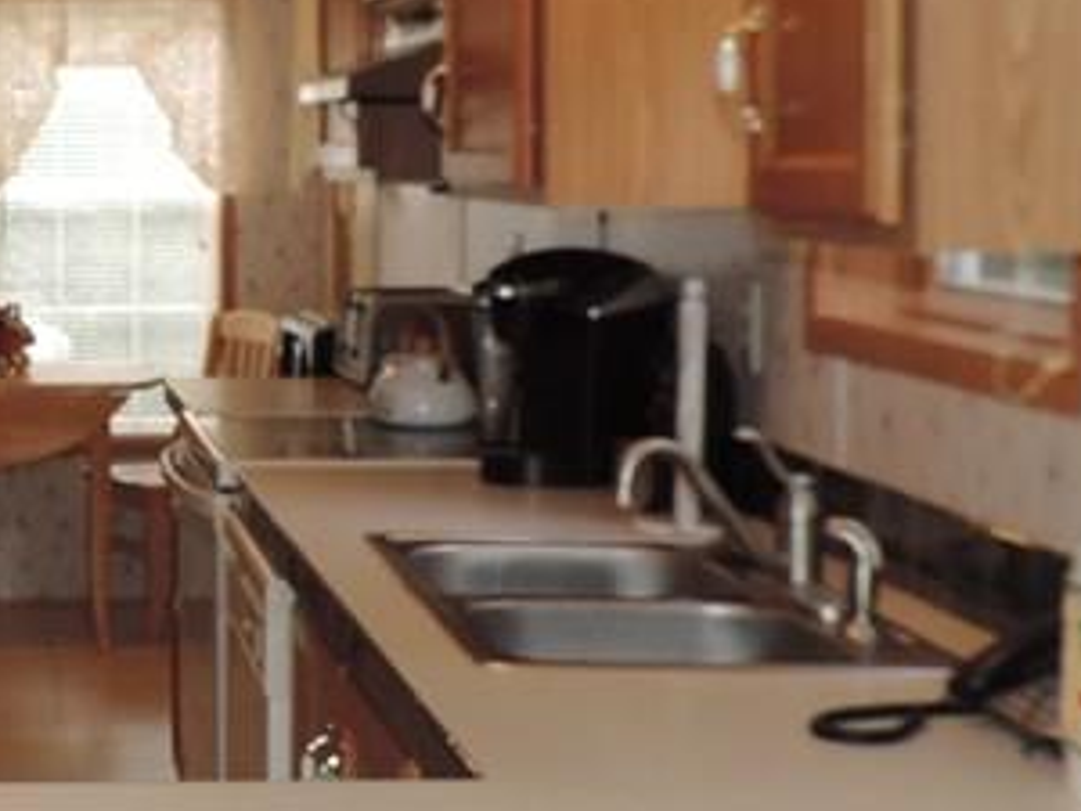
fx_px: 2561
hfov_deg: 22.8
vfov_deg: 18.0
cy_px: 321
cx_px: -18
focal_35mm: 82
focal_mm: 4.3
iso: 200
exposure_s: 1/30
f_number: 3
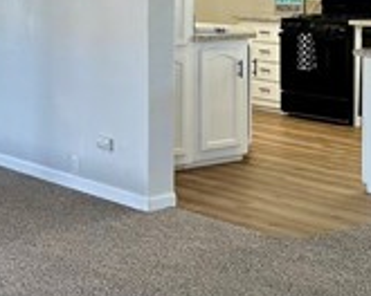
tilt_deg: -1.2
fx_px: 999
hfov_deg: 20.8
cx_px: 79
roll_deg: +0.1
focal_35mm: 91
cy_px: 7
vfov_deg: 16.6
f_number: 1.78
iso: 125
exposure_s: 1/120
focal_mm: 6.86
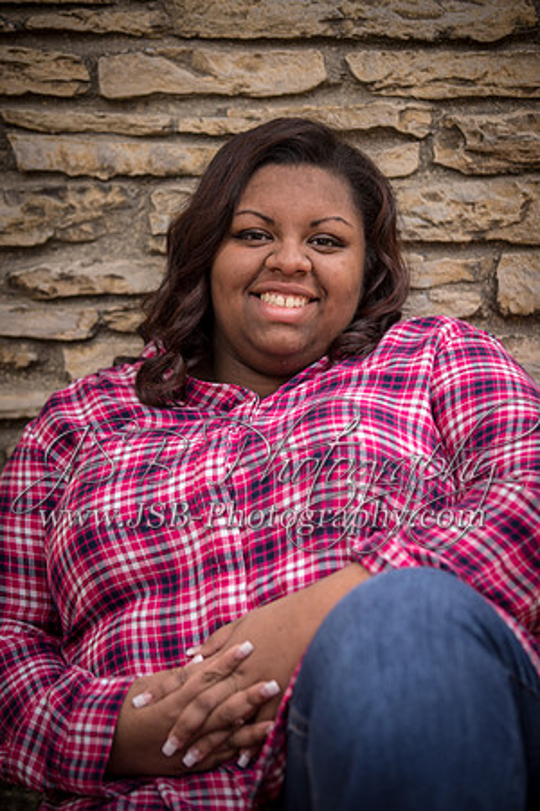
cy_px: 406
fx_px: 2295
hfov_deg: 13.4
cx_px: 270
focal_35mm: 102
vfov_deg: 20.0
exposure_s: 1/50
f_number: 2.8
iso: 200
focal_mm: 102
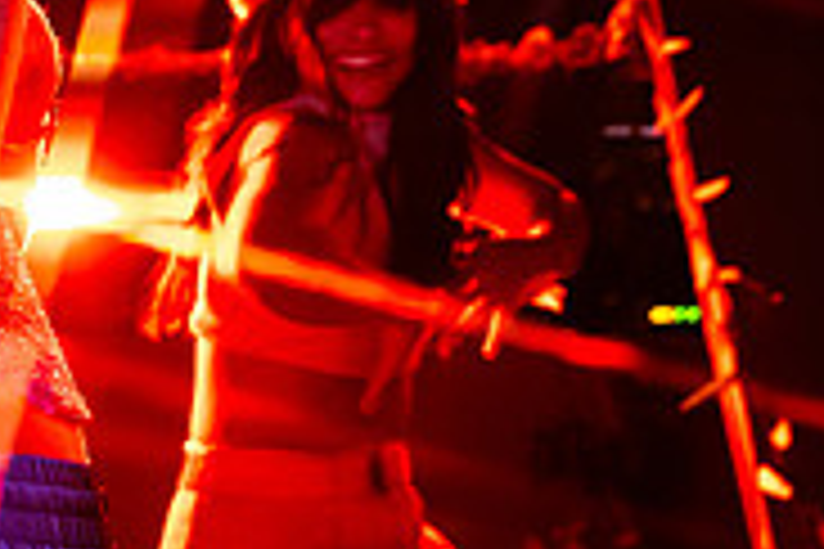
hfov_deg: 17.3
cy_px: 162
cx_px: -100
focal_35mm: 114
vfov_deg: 12.0
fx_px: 2609
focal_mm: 24
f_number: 2.8
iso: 3200
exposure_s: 1/100
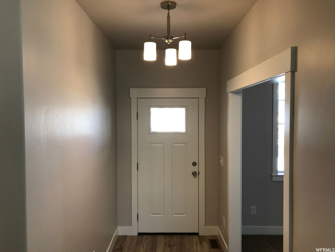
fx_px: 271
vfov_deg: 49.7
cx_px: 168
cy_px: 126
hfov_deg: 63.4
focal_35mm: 28
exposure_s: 1/60
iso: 25
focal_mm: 3.99
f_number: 1.8
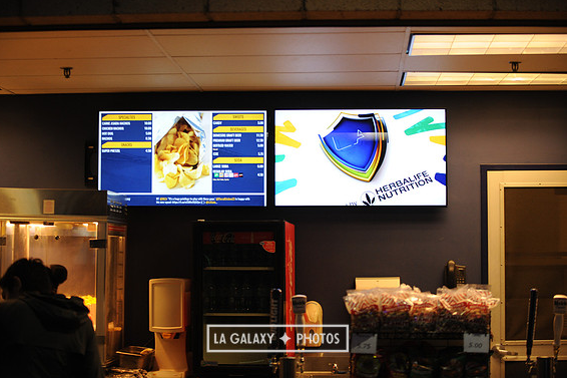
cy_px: 187
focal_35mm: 82
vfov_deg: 16.6
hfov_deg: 24.8
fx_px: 1291
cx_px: 277
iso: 1250
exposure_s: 1/250
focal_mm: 80
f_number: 2.8
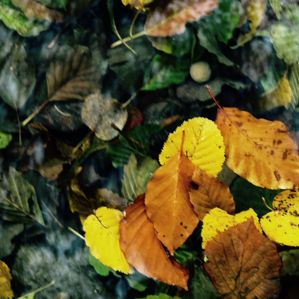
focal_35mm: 87
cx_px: 122
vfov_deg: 19.9
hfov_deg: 19.9
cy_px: 138
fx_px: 850
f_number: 4.5
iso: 200
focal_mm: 12.8
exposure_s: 1/8
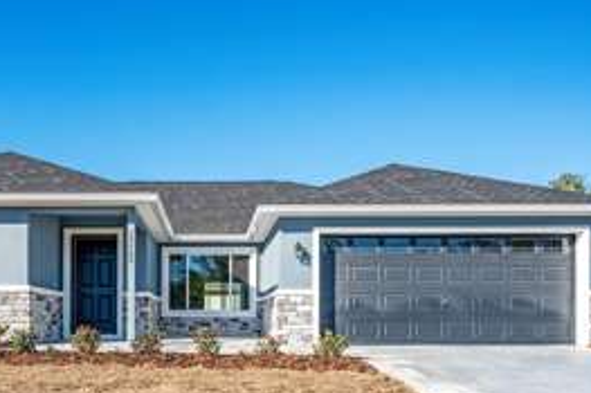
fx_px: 509
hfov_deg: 58.7
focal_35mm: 31
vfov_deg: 41.0
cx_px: 189
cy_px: 298
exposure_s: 1/800
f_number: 7.1
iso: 500
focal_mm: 17
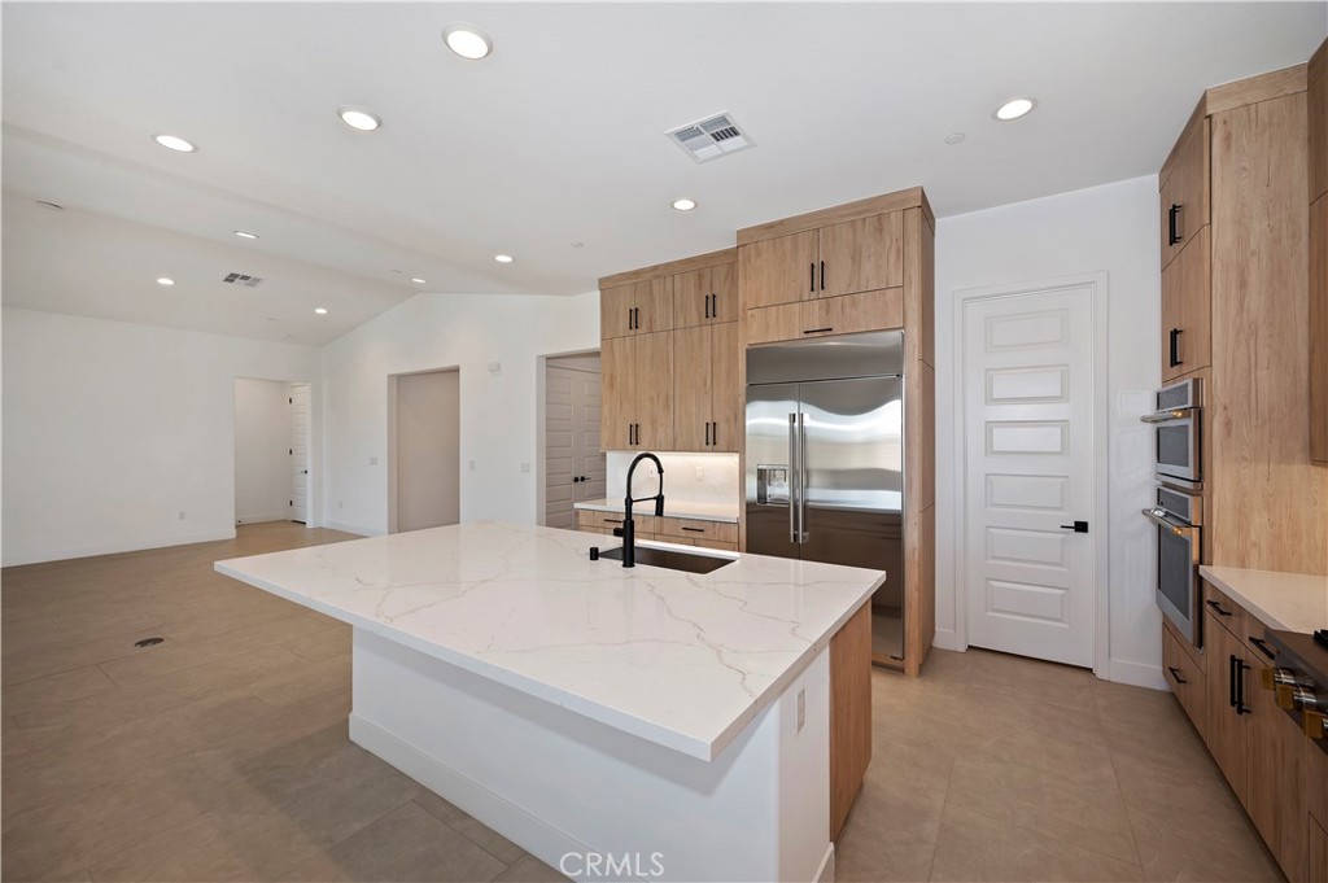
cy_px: 442
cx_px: 664
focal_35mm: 14
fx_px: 516
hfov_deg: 104.3
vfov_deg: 81.1
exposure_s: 1/20
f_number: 8
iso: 200
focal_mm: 14
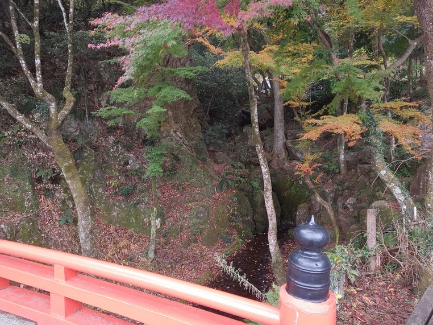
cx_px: 224
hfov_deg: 79.0
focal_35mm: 21
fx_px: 263
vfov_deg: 63.4
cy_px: 162
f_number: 1.94
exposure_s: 1/50
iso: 58
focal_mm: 3.45
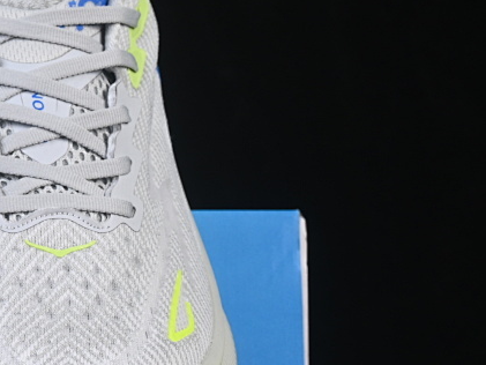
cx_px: -85
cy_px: 226
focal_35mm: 185
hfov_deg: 10.5
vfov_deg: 8.0
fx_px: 2598
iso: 160
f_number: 8
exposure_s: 1/60
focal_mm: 50
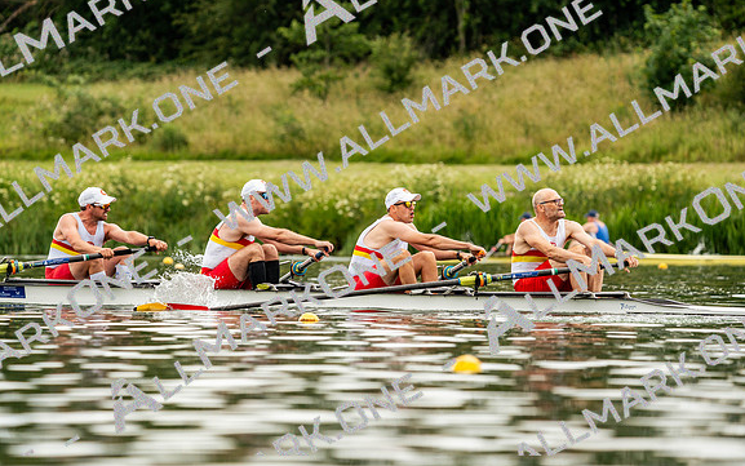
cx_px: 373
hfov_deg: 5.5
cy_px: 234
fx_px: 7779
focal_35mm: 383
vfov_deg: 3.4
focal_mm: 374
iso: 640
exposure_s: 1/2000
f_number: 6.3
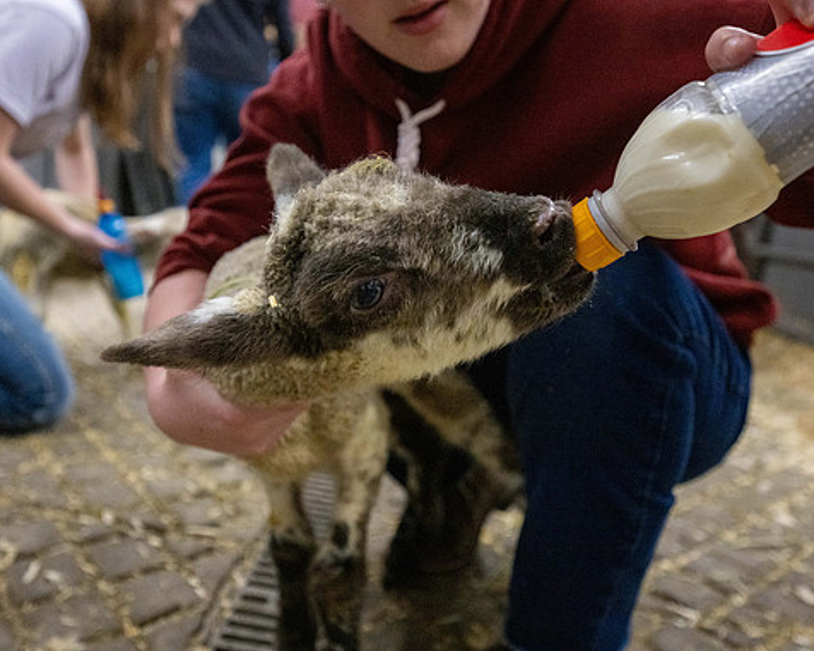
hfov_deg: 62.2
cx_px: 386
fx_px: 675
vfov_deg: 51.5
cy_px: 326
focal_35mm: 28
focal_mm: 24.5
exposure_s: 1/500
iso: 8000
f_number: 4
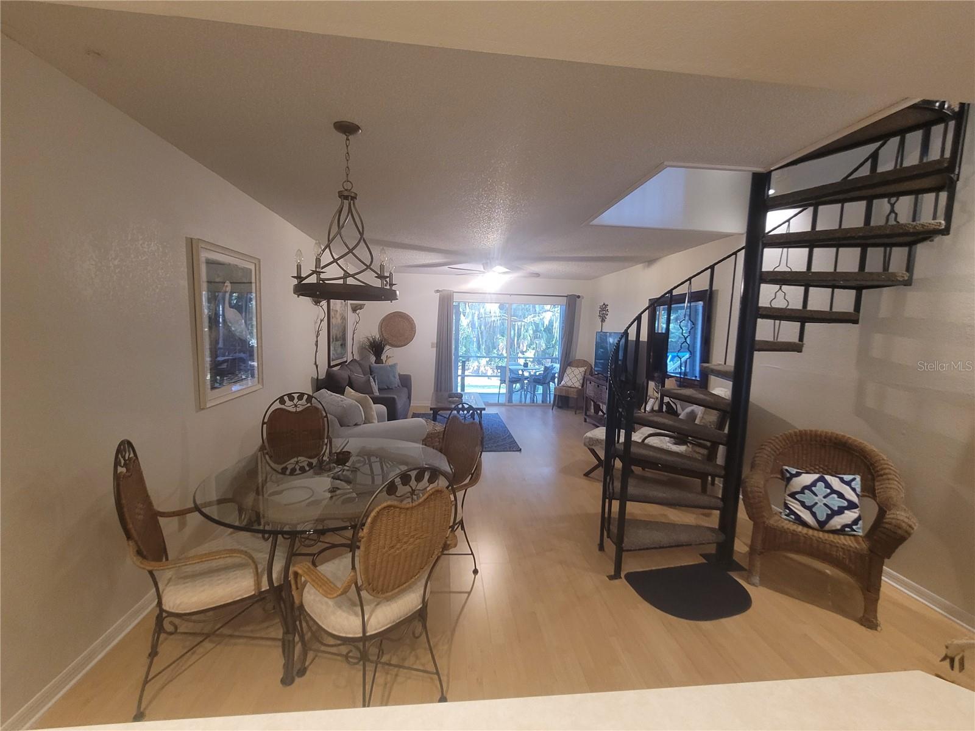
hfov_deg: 106.2
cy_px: 366
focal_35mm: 13
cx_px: 488
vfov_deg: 89.9
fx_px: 366
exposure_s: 1/30
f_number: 2.2
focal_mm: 2.2
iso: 500
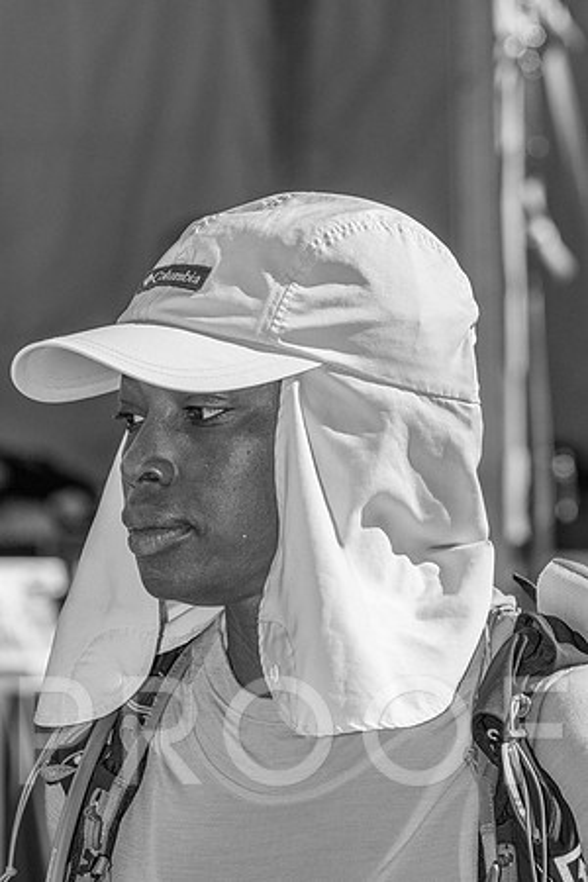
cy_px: 441
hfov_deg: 7.1
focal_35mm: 194
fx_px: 4753
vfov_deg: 10.6
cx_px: 294
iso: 1600
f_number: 10
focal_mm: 194
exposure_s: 1/3200
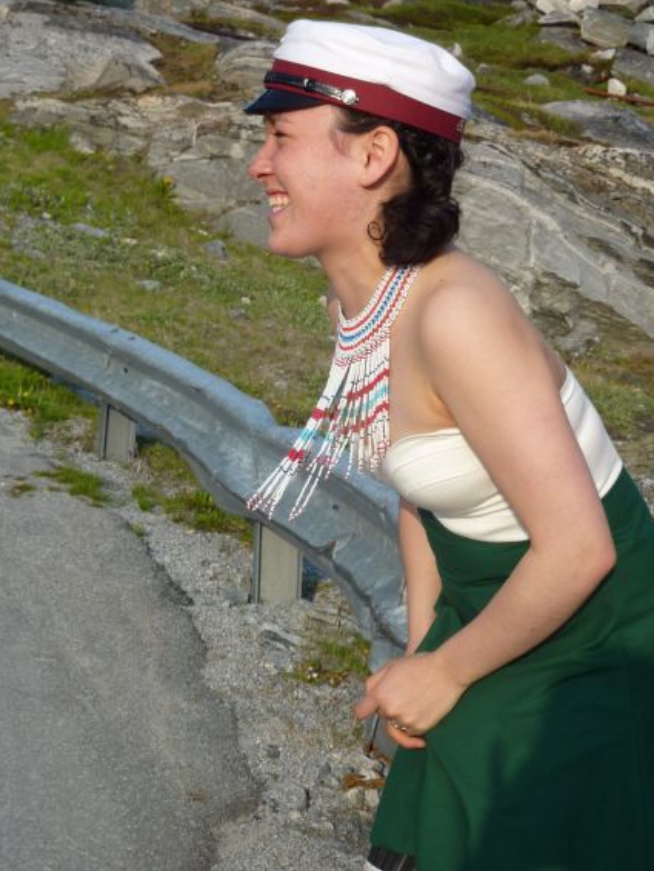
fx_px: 1787
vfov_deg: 27.4
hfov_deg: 20.7
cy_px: 460
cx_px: 339
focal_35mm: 71
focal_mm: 11
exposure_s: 1/400
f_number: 4.1
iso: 80
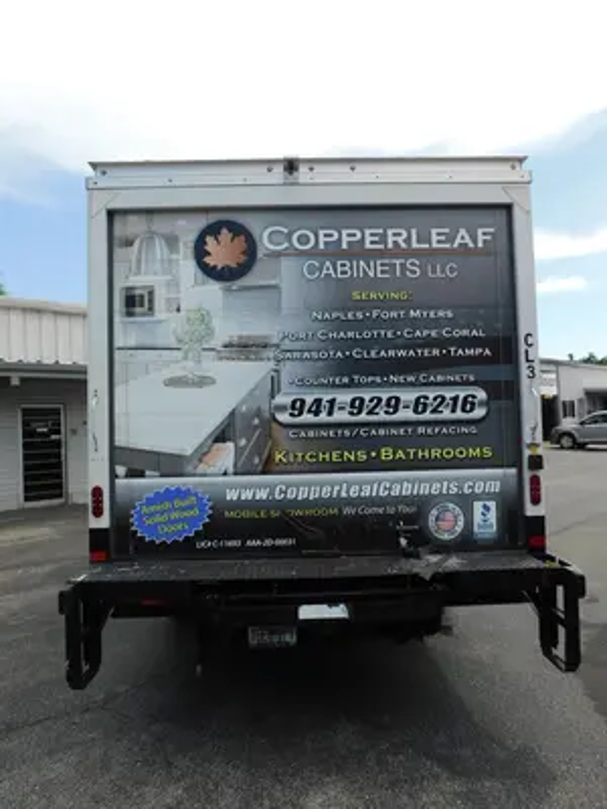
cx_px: 304
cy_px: 404
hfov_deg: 58.9
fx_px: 538
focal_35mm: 23
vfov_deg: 73.9
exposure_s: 1/1250
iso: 125
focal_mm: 4
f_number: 3
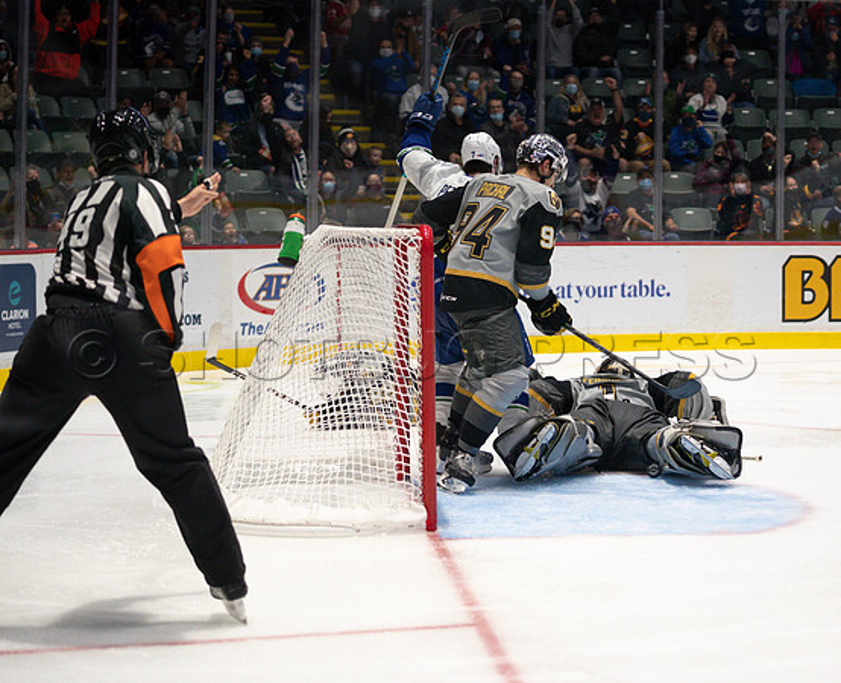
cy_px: 376
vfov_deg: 16.7
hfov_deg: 20.4
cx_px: 596
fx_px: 2325
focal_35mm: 93
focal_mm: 70
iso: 2000
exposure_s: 1/1000
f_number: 2.8
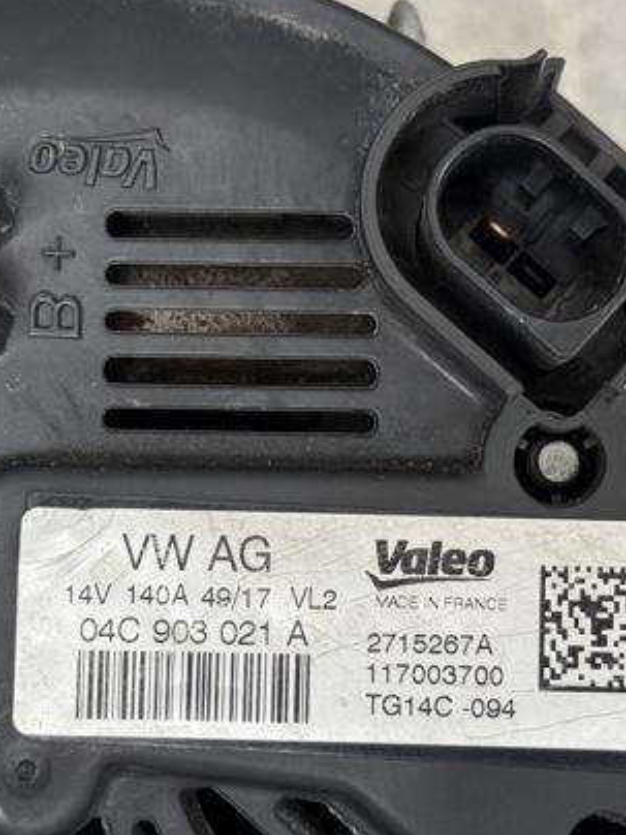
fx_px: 1833
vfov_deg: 25.7
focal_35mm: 76
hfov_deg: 19.4
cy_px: 439
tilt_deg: -84.9
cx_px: 368
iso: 100
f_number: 1.78
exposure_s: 1/330
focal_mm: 6.76
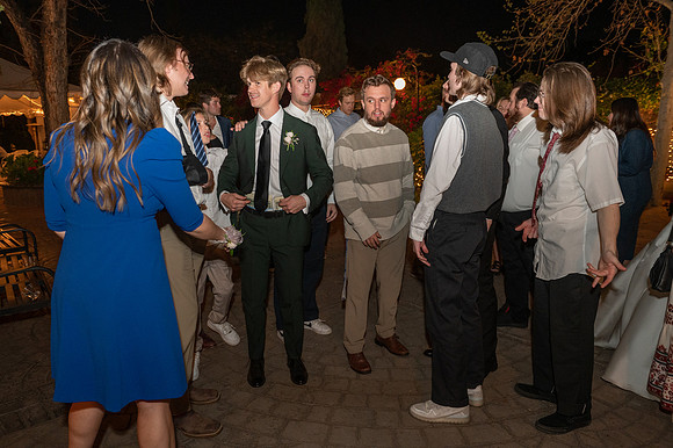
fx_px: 486
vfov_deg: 49.5
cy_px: 224
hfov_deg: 69.4
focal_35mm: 26
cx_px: 336
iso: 4000
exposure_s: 1/60
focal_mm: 26
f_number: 3.5
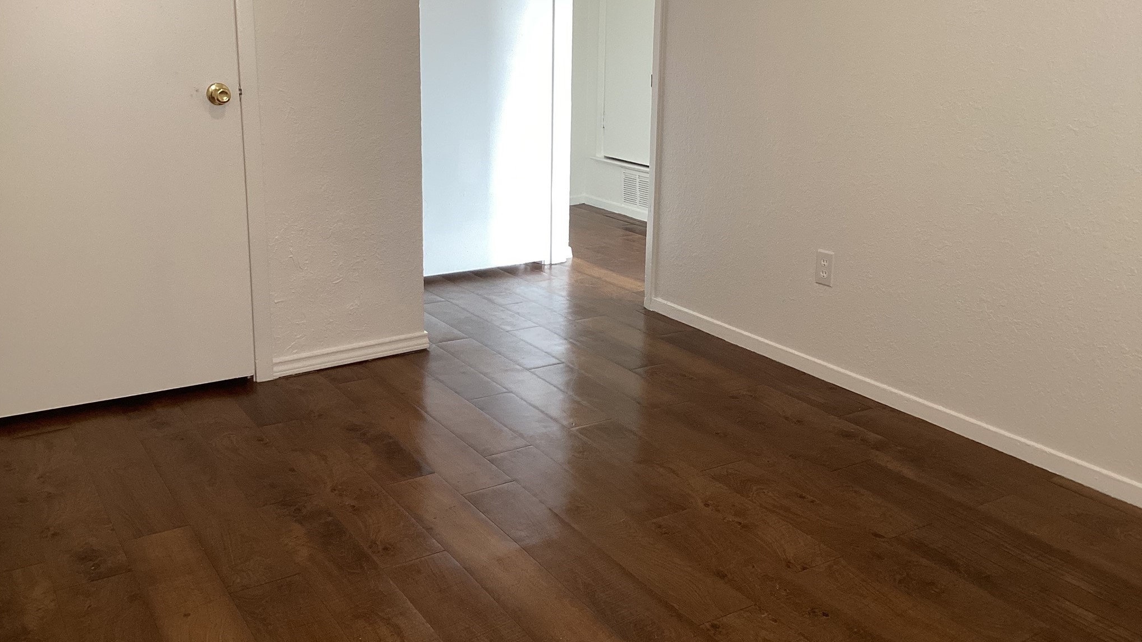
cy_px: 233
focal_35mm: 34
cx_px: 570
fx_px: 1030
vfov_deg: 34.4
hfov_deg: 58.0
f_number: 2.4
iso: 80
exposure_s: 1/60
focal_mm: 3.3
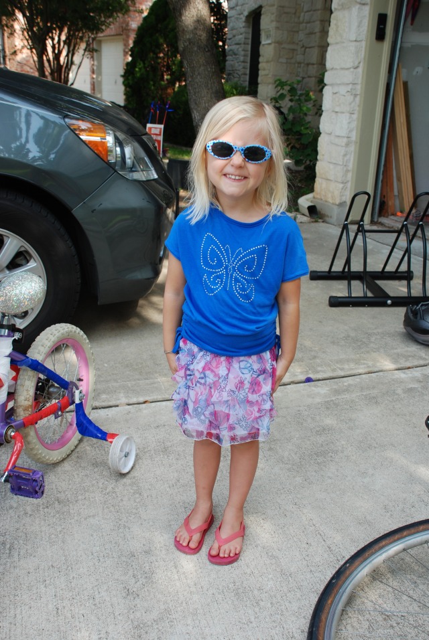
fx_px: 642
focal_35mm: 36
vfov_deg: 53.1
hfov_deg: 37.0
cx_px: 214
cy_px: 320
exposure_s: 1/125
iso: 140
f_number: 5.6
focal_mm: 24
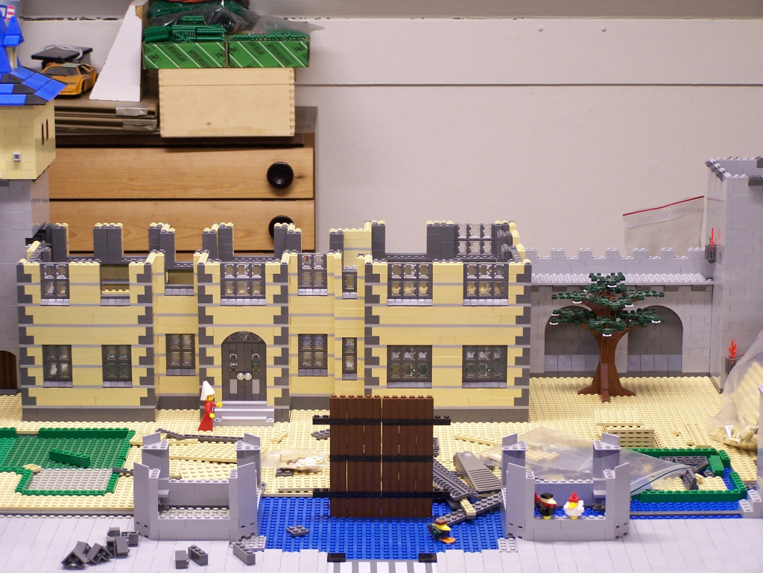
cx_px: 382
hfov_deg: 20.9
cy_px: 286
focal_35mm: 94
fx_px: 2072
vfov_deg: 15.7
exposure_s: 1/6
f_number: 3.2
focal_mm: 15.6
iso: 80
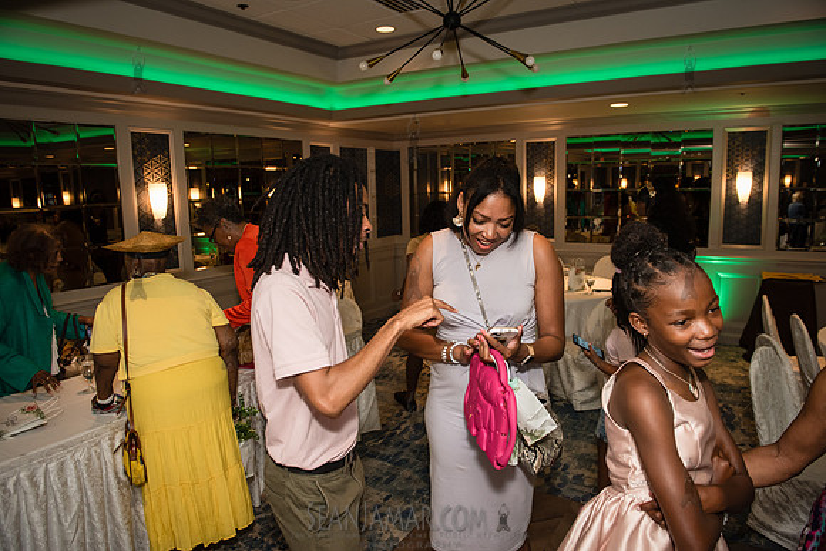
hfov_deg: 73.7
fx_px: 551
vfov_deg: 53.2
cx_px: 413
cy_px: 276
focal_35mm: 24
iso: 1600
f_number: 3.5
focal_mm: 24
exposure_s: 1/160
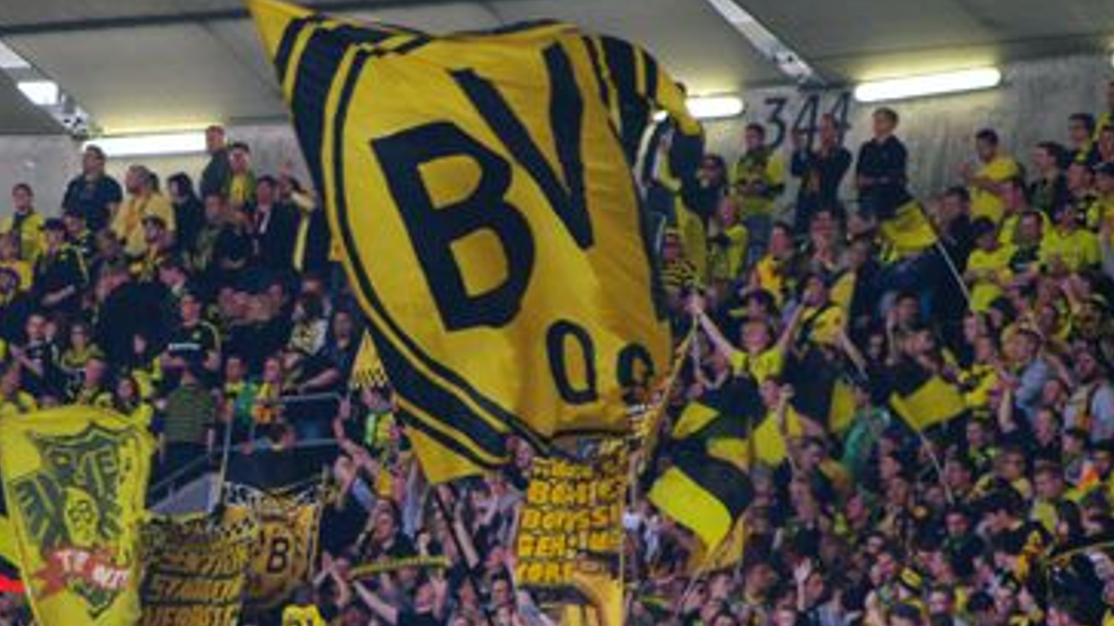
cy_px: 448
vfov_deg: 2.5
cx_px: 273
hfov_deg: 4.4
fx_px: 14530
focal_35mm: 492
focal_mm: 200
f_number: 6.7
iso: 1600
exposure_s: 1/125
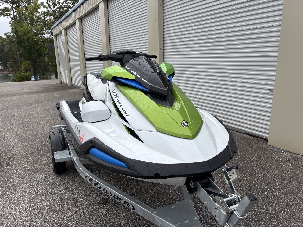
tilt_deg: -13.3
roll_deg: +1.1
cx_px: 152
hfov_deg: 67.3
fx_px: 228
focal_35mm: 26
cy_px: 114
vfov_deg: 53.1
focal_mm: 5.96
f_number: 1.6
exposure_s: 1/1027
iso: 50
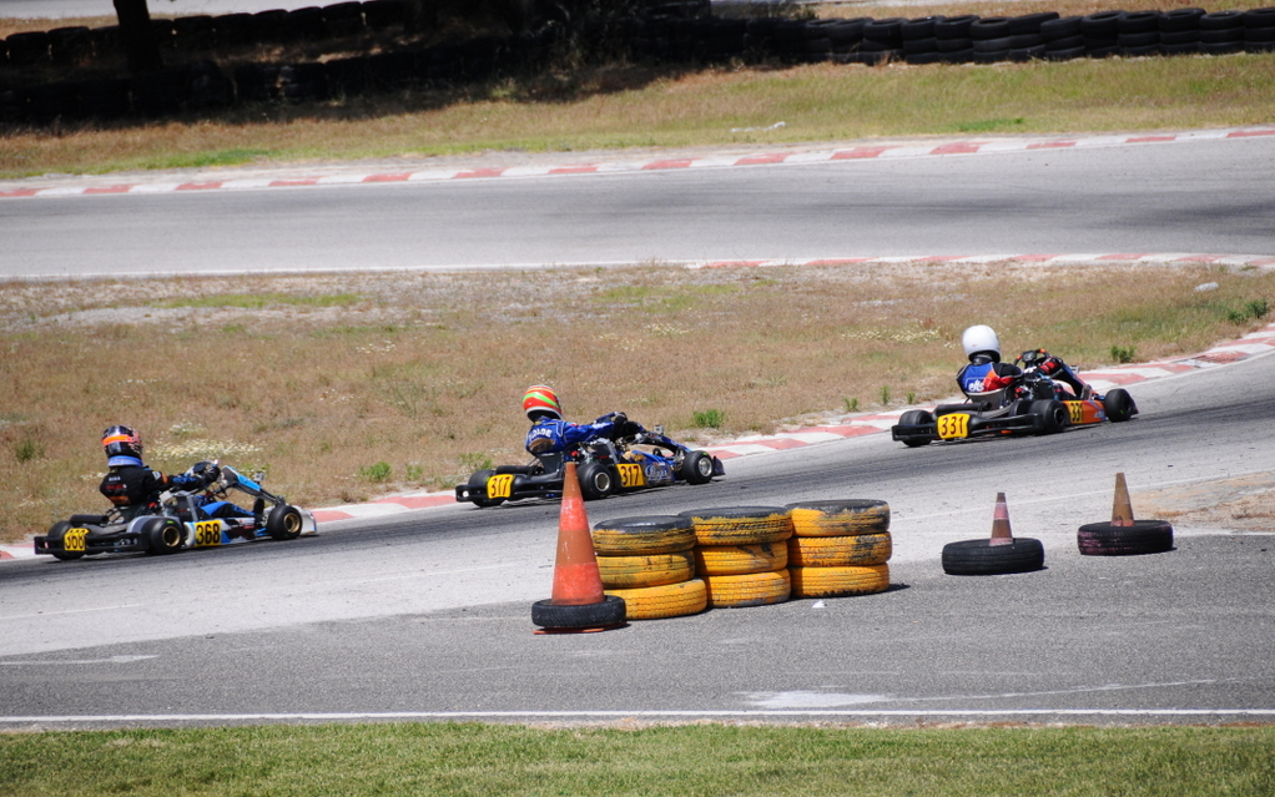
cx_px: 638
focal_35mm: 306
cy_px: 418
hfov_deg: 6.9
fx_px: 10634
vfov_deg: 4.3
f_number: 5.6
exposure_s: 1/2500
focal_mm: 200
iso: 400
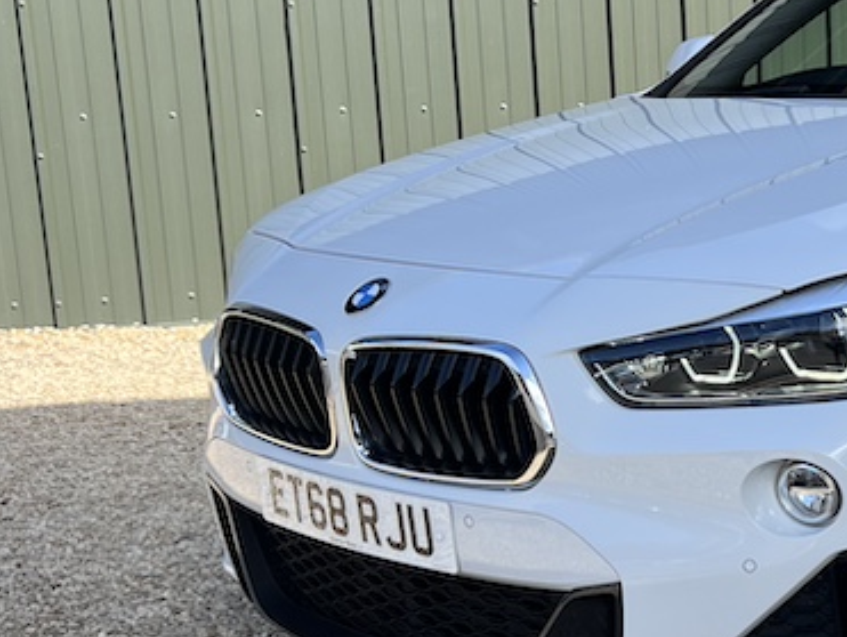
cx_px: 911
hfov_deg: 25.8
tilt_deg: -12.4
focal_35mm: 70
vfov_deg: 21.0
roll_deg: +0.7
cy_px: 411
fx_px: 1714
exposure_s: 1/1724
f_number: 1.5
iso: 50
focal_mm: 5.7
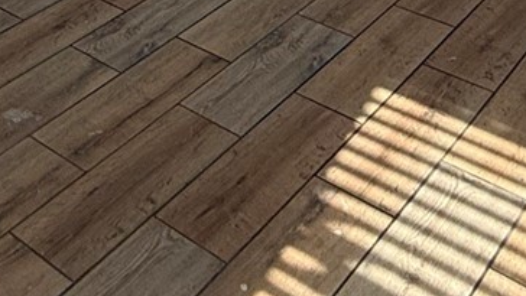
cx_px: 152
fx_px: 935
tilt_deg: +1.9
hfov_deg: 31.0
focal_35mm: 67
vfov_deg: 12.3
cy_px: -501
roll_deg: +0.4
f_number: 2.2
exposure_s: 1/103
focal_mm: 2.22
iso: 64
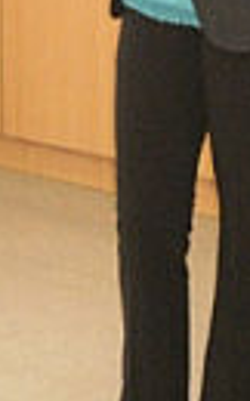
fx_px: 2491
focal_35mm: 228
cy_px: -12
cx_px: 96
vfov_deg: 9.1
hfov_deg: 5.7
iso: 400
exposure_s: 1/40
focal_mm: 10.3
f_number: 4.2
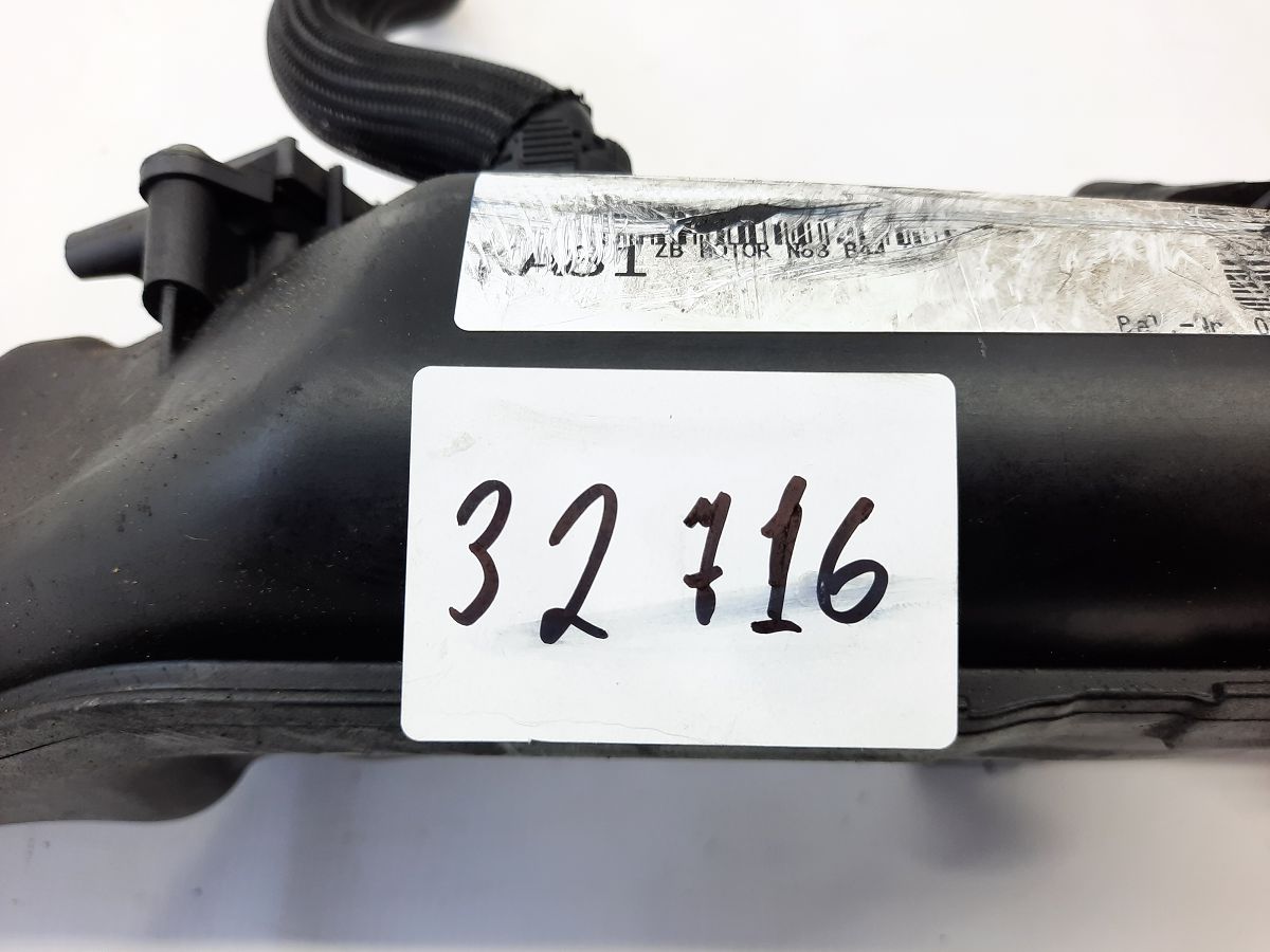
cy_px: 476
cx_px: 635
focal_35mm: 25
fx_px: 917
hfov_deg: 69.4
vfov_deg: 54.9
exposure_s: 1/50
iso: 80
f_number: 2
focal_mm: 4.6
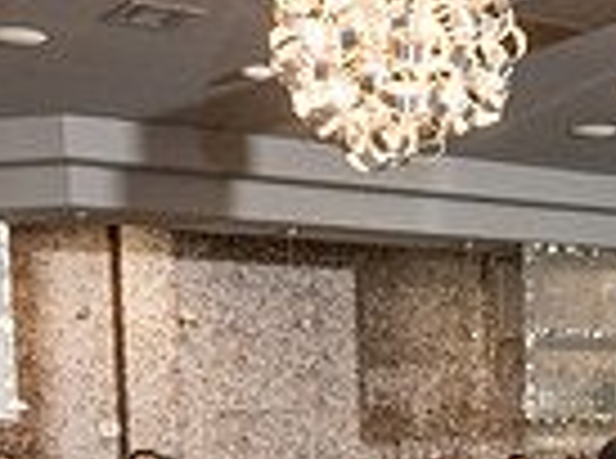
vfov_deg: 14.1
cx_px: 549
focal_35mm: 98
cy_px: 682
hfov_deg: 19.7
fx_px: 1739
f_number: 3.2
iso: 800
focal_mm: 24
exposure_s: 1/200
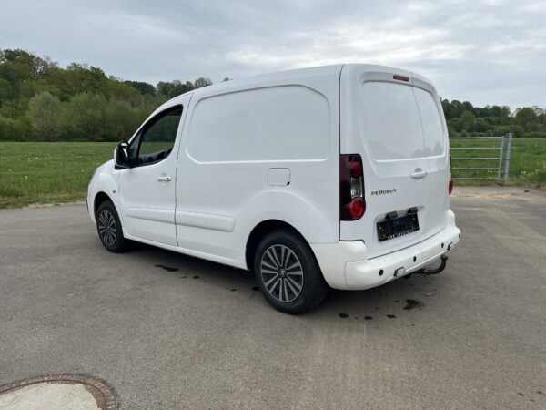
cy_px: 205
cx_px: 273
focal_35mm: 26
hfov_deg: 67.3
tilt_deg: -9.5
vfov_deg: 53.1
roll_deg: -0.1
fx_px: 410
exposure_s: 1/2755
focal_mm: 5.1
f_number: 1.6
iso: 50
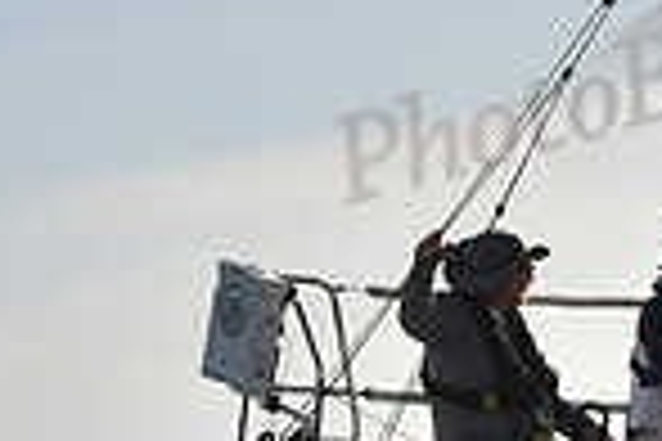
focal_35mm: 276
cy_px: 673
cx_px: 1207
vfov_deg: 4.9
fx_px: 5075
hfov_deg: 7.2
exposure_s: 1/640
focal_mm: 70
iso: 250
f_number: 5.6
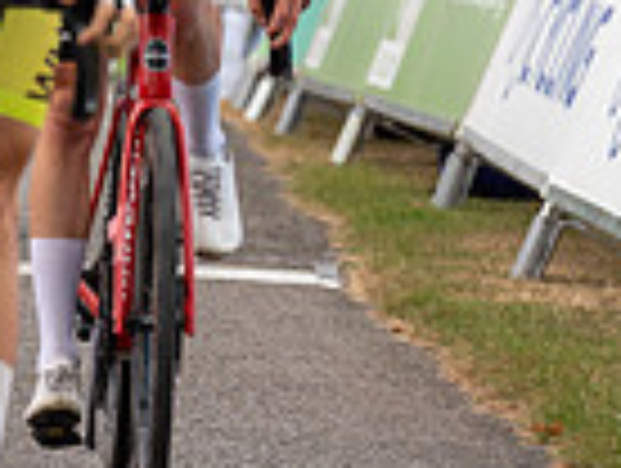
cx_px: -670
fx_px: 8788
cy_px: -295
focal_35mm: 489
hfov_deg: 4.0
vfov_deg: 3.0
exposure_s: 1/1000
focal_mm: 121
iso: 500
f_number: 3.5
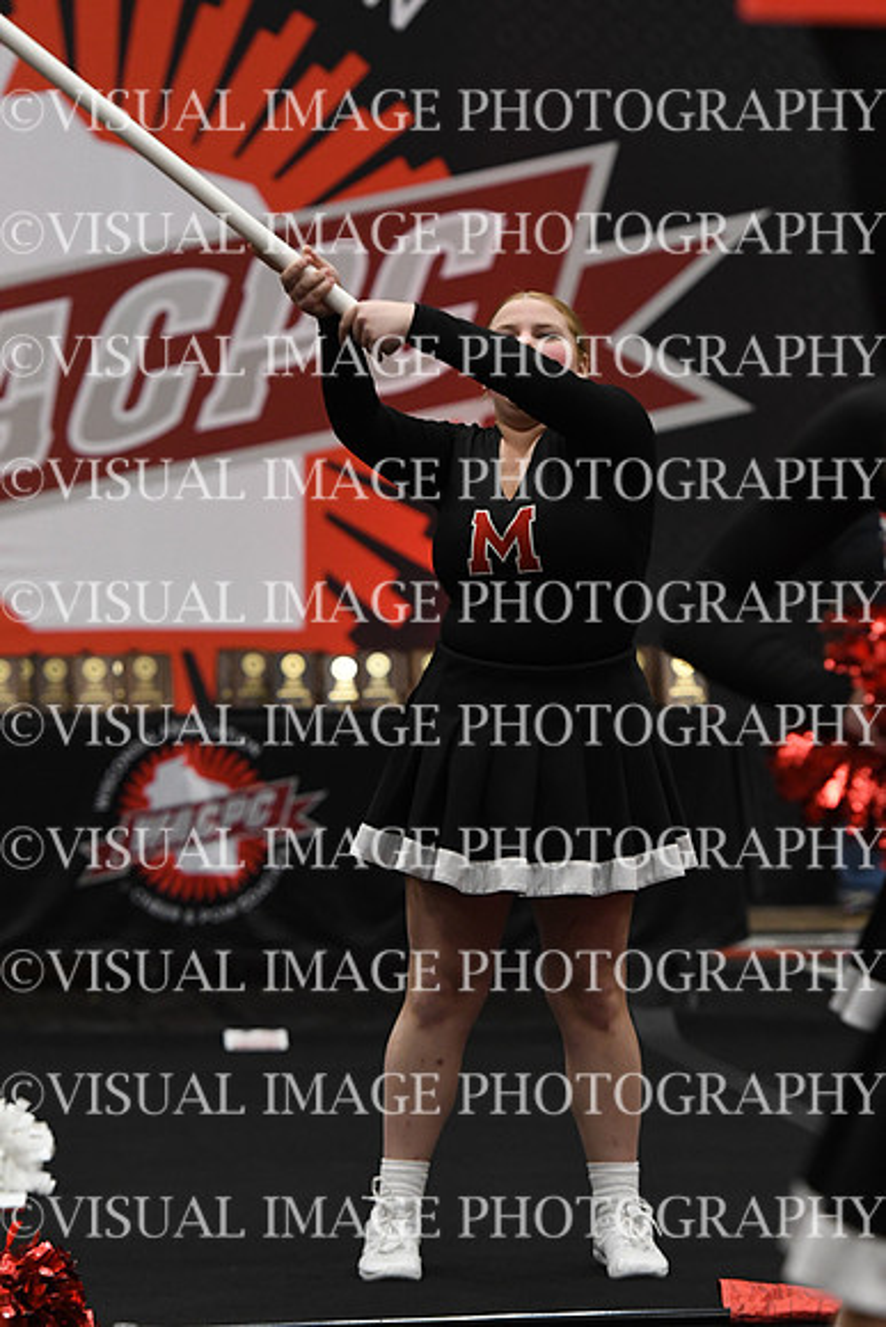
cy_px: 664
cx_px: 443
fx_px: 7452
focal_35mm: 202
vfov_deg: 10.2
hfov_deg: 6.8
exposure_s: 1/400
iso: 3200
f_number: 4
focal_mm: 135
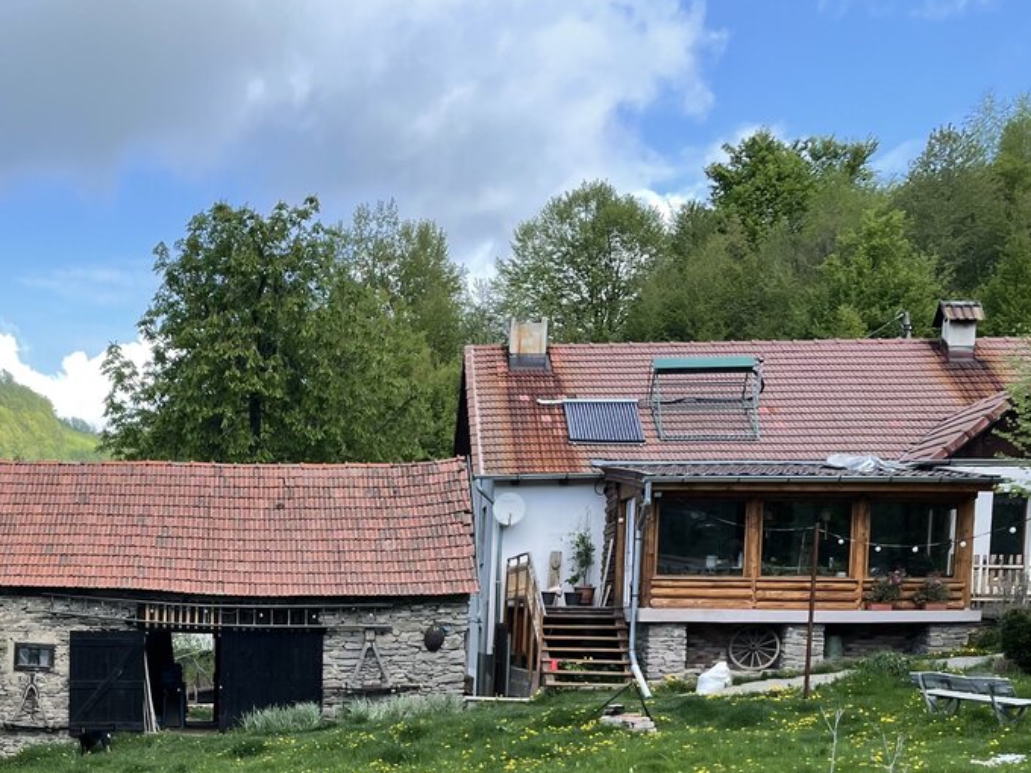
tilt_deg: -5.2
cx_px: 99
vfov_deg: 27.1
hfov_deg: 35.3
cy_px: 753
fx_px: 1519
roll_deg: -1.1
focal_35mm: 51
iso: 32
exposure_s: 1/1473
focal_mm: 4.2
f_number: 1.6
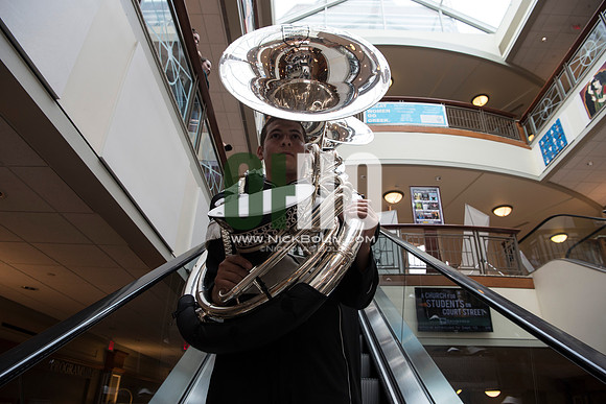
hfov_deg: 73.7
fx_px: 404
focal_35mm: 24
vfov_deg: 53.2
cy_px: 202
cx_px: 303
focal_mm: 24
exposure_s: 1/160
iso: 640
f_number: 6.3
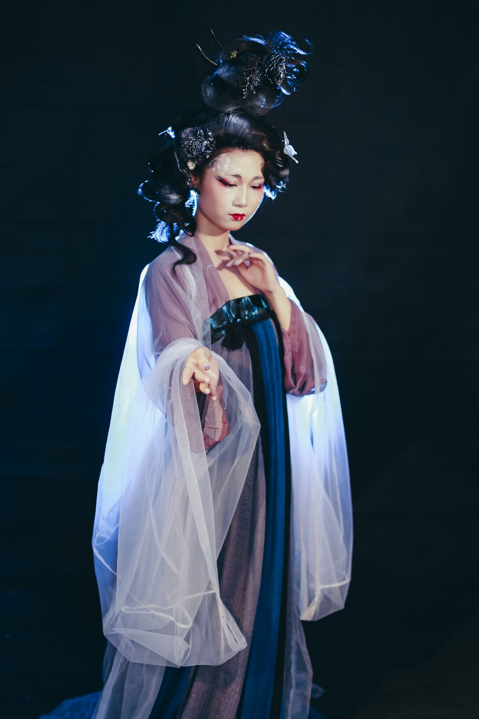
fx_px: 1077
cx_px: 236
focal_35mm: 54
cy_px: 343
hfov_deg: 25.1
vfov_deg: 36.9
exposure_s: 1/100
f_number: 2
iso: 320
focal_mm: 50
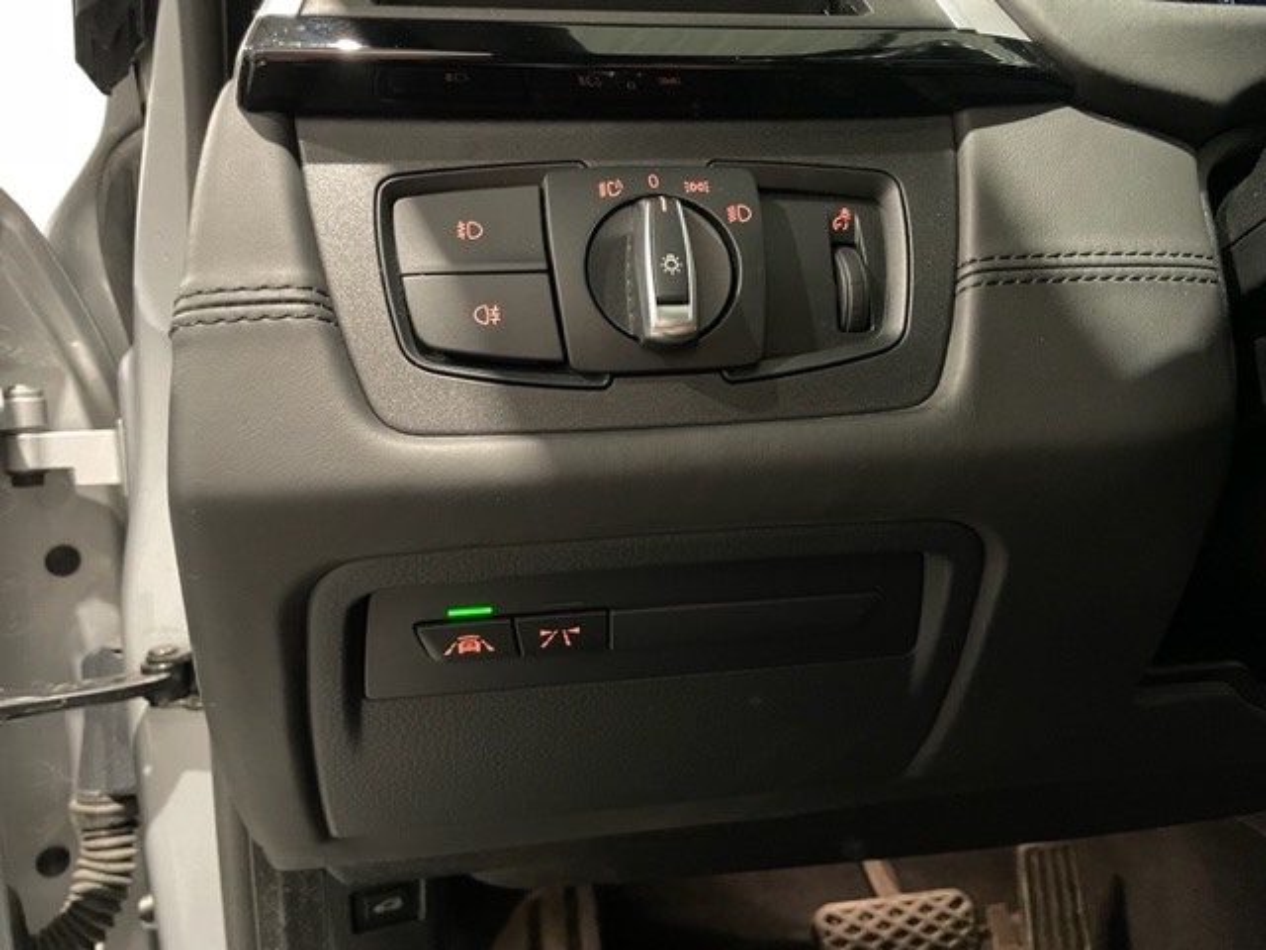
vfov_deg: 53.1
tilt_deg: -6.3
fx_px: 951
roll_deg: +2.3
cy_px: 475
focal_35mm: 26
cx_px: 633
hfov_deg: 67.3
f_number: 1.6
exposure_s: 1/30
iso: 1000
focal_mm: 4.2
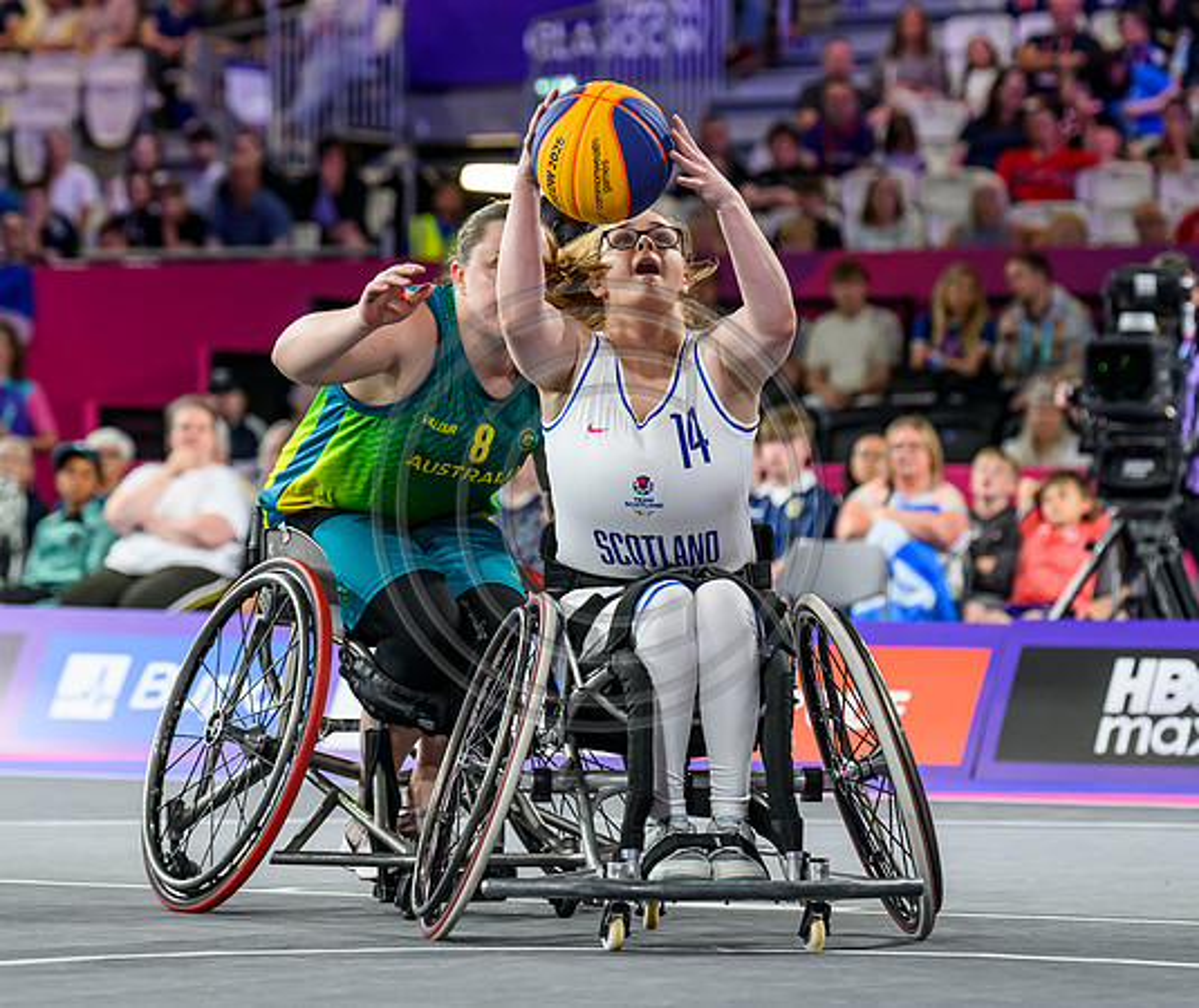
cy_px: 464
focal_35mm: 174
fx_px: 6313
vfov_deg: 9.1
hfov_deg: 10.8
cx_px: 561
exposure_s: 1/1600
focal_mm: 105
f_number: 3.2
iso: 2500
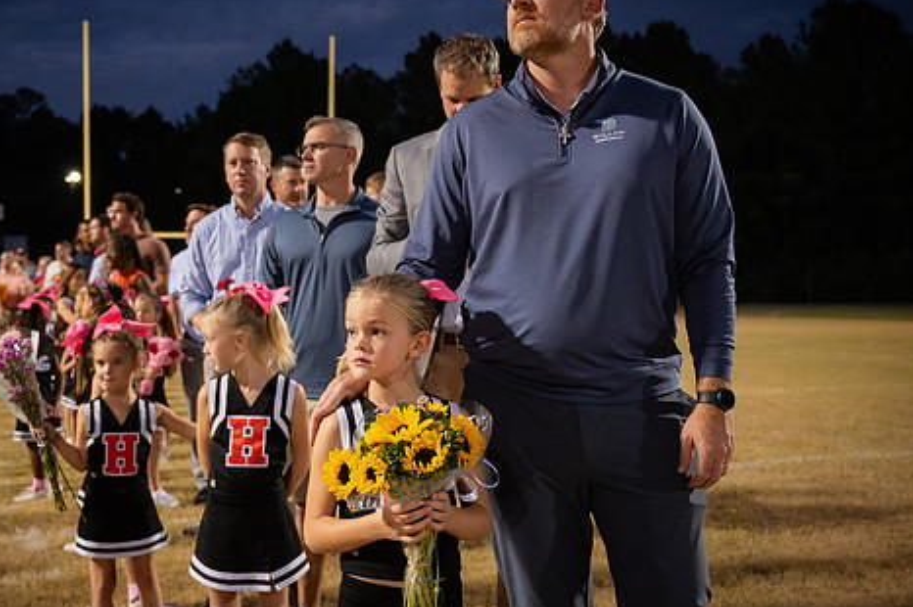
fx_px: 1292
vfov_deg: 26.4
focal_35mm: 51
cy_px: 276
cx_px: 380
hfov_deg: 38.8
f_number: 4
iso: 3200
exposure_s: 1/250
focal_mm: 41
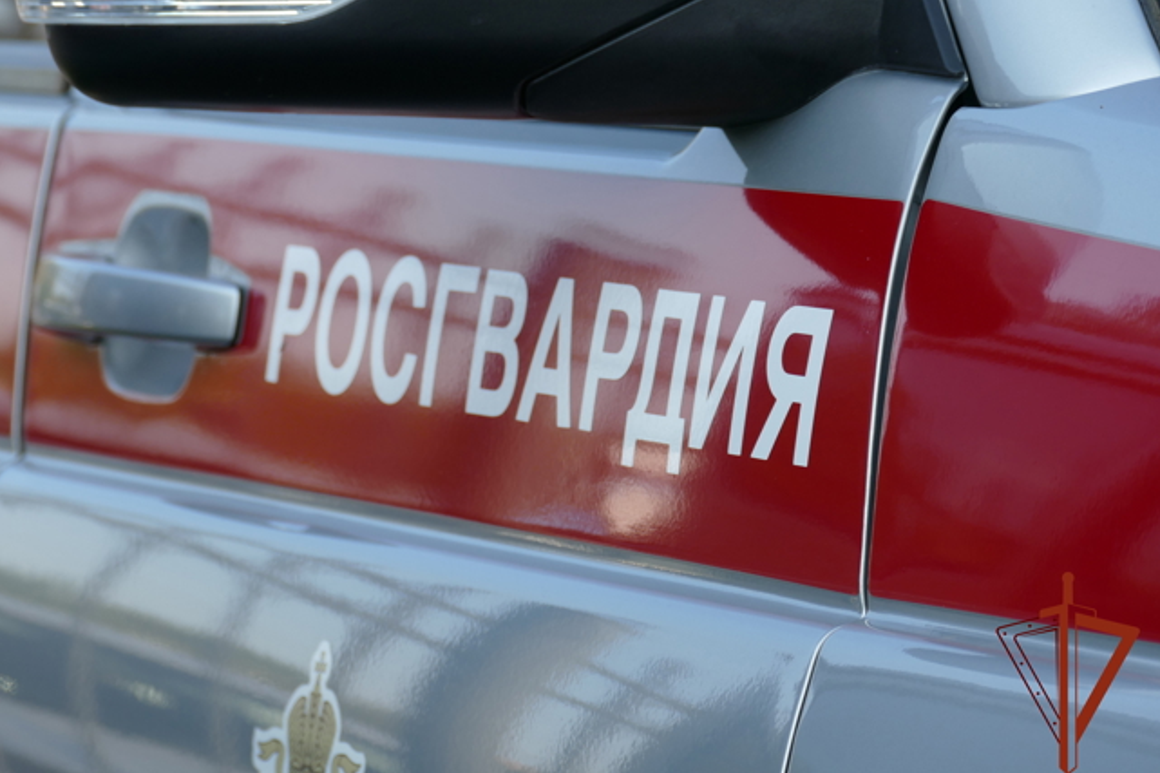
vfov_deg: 5.0
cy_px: 333
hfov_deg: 7.5
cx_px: 501
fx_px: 8858
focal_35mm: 275
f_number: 4
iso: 125
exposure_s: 1/320
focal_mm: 85.83
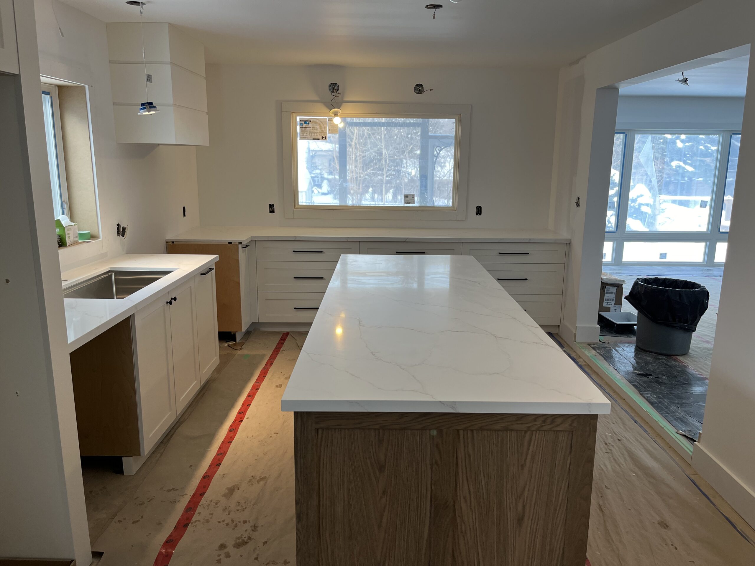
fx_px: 567
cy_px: 283
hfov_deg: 67.3
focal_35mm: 26
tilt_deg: -11.6
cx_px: 378
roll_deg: -0.5
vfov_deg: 53.1
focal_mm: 5.1
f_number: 1.6
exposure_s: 1/120
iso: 80
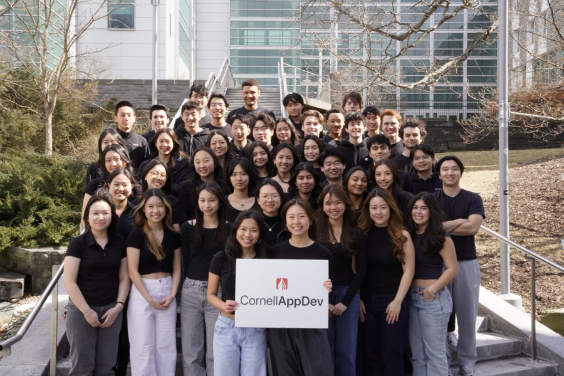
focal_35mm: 43
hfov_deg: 45.7
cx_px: 282
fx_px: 670
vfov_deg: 31.4
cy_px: 188
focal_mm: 28.5
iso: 500
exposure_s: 1/50
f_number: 22
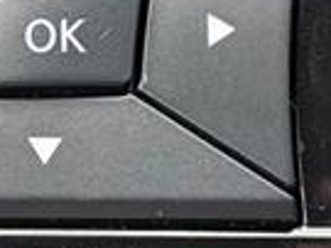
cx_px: 22
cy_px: 128
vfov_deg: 6.4
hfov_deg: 8.5
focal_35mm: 233
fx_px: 2226
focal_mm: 6.9
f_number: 1.68
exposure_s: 1/1667
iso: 487
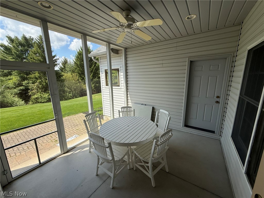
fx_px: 107
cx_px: 132
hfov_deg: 102.1
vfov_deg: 85.7
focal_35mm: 14
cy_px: 99
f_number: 2.2
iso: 50
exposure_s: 1/742
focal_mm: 2.22
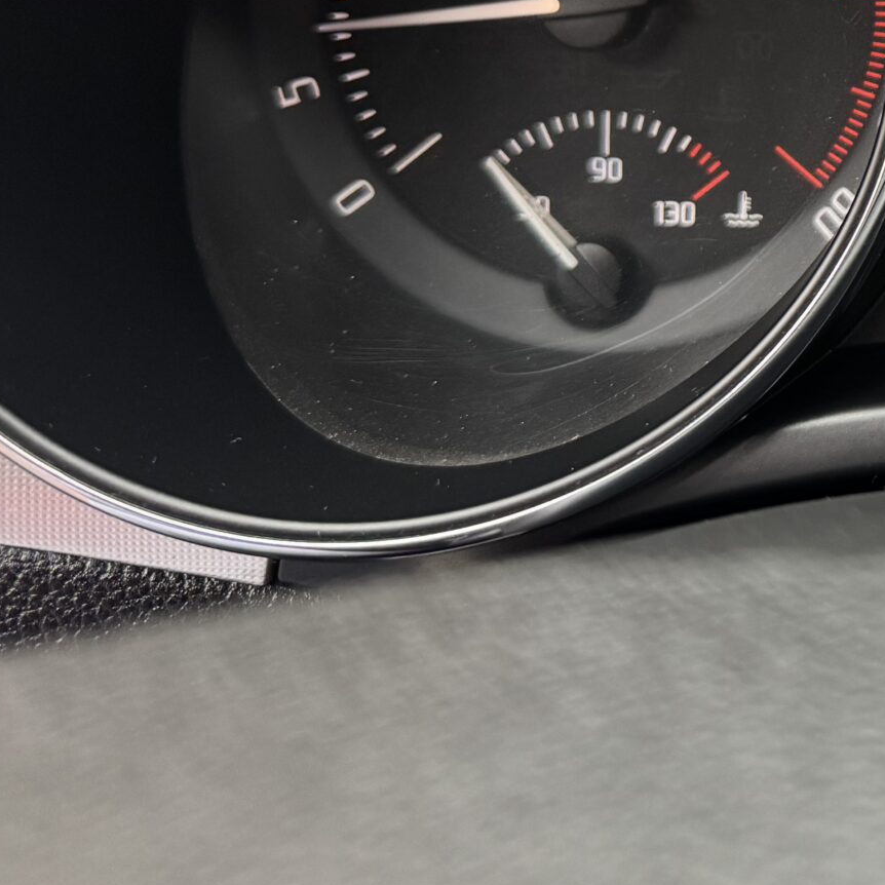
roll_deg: +0.6
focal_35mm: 63
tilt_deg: -23.9
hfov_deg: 23.4
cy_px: -24
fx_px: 1822
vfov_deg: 25.8
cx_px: 1224
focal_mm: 6.76
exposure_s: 1/81
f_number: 1.78
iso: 200
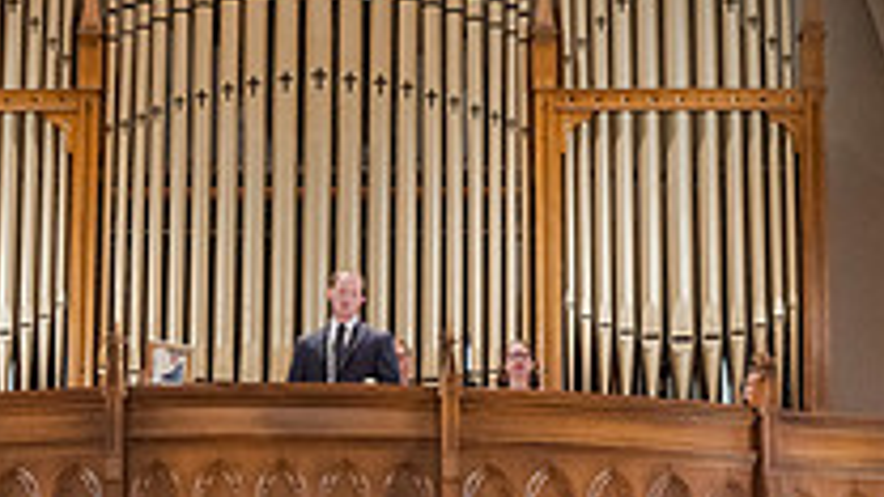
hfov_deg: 13.5
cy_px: 905
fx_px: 3727
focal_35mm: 159
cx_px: 310
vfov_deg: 7.4
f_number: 4.5
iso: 2500
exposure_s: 1/80
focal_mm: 70
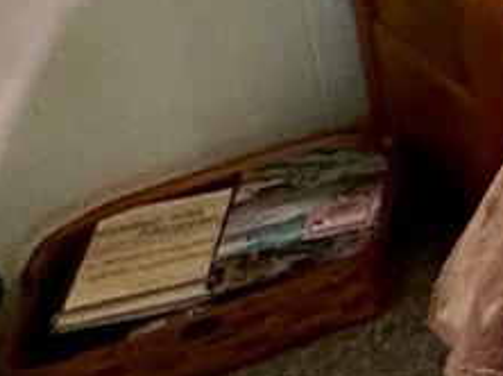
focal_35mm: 91
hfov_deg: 11.1
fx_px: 1321
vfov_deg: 12.6
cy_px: -528
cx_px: 1552
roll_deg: -0.2
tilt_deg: -9.1
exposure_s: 1/120
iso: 200
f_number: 2.2
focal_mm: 2.22
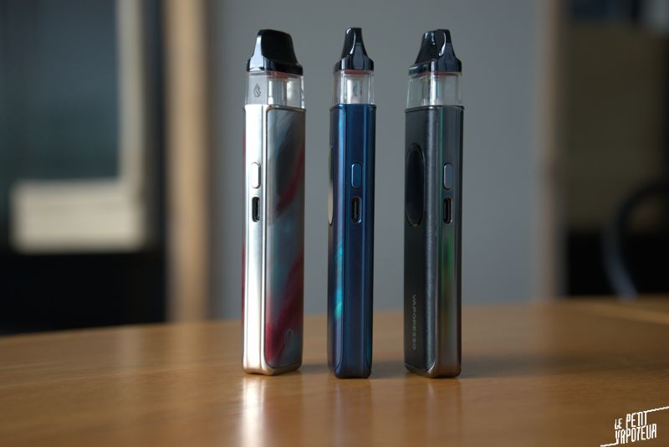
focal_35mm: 61
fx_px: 1134
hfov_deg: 32.9
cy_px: 224
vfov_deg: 22.3
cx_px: 334
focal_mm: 61
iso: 400
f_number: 5.6
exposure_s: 1/160
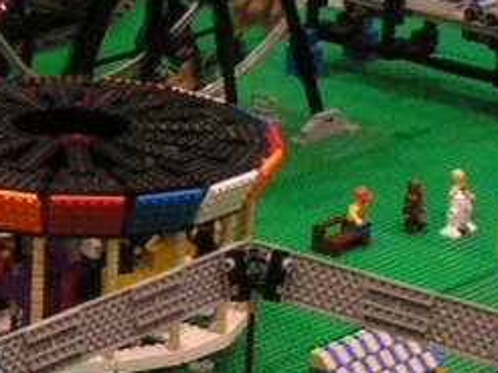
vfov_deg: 7.5
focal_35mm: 198
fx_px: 2846
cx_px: -188
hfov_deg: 9.8
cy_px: 237
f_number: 5.6
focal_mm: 5.8
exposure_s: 1/20
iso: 200
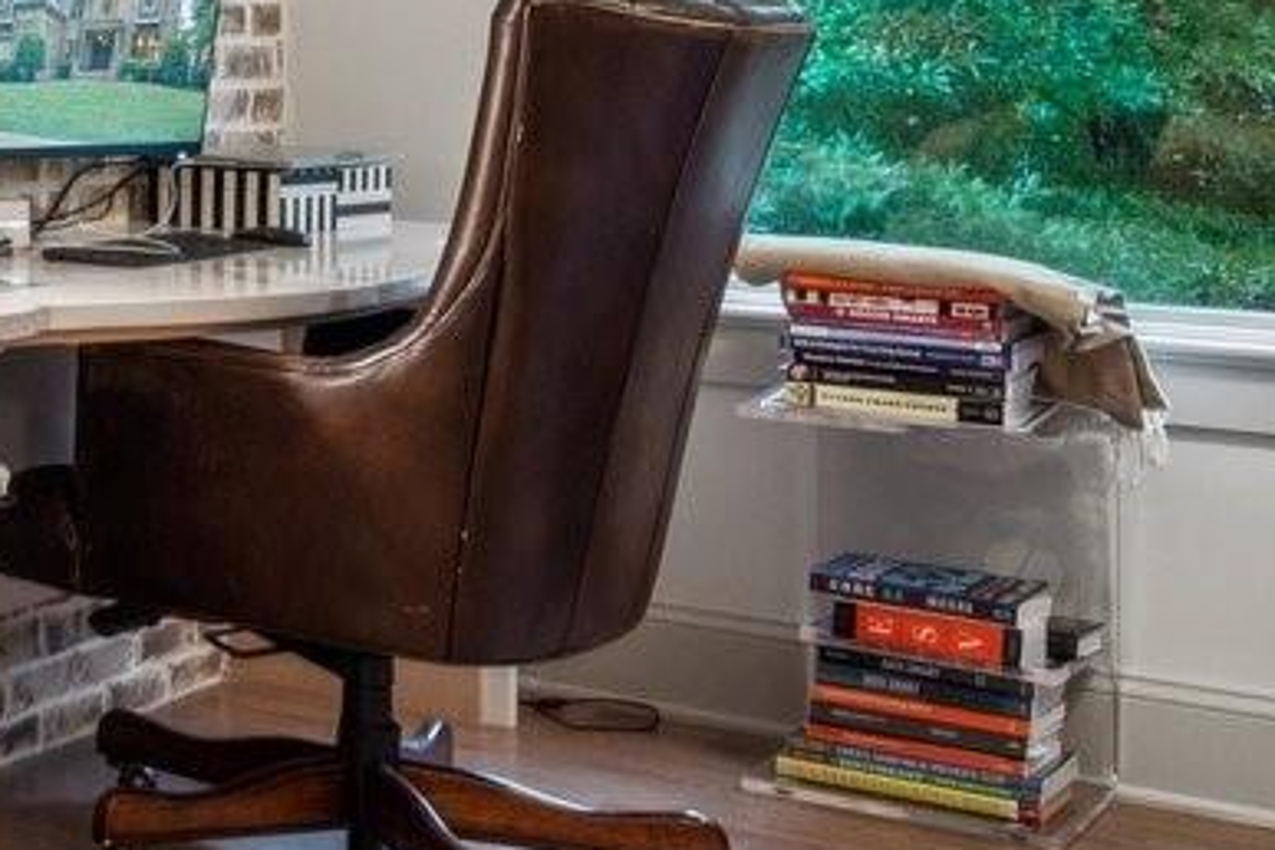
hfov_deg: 19.1
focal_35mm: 74
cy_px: -21
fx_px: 2621
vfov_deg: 17.9
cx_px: -1147
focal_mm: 14
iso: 160
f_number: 7.1
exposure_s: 1/3
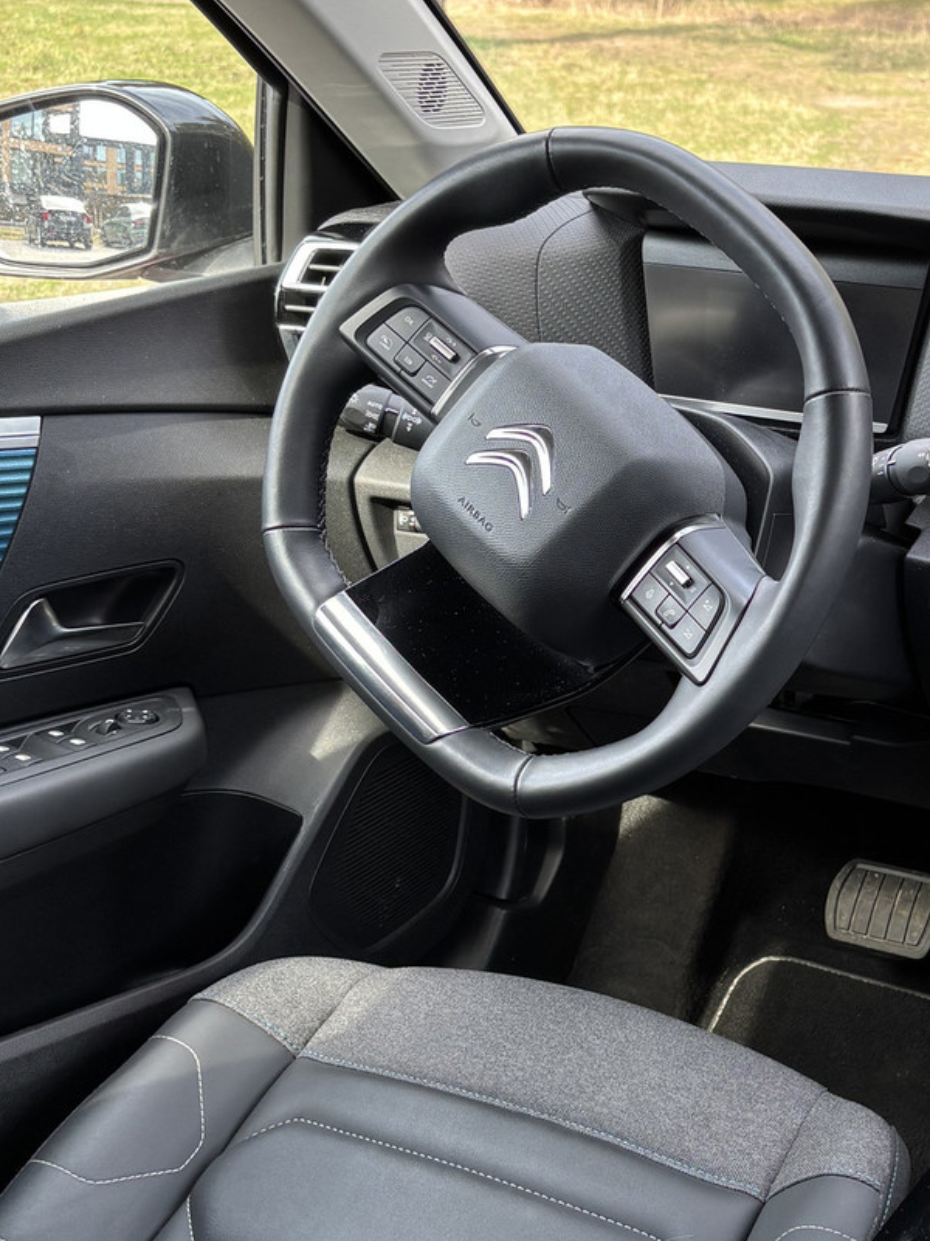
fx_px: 1863
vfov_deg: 36.8
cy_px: 644
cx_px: 755
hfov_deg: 27.4
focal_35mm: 52
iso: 50
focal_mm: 5.96
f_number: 1.6
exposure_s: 1/121
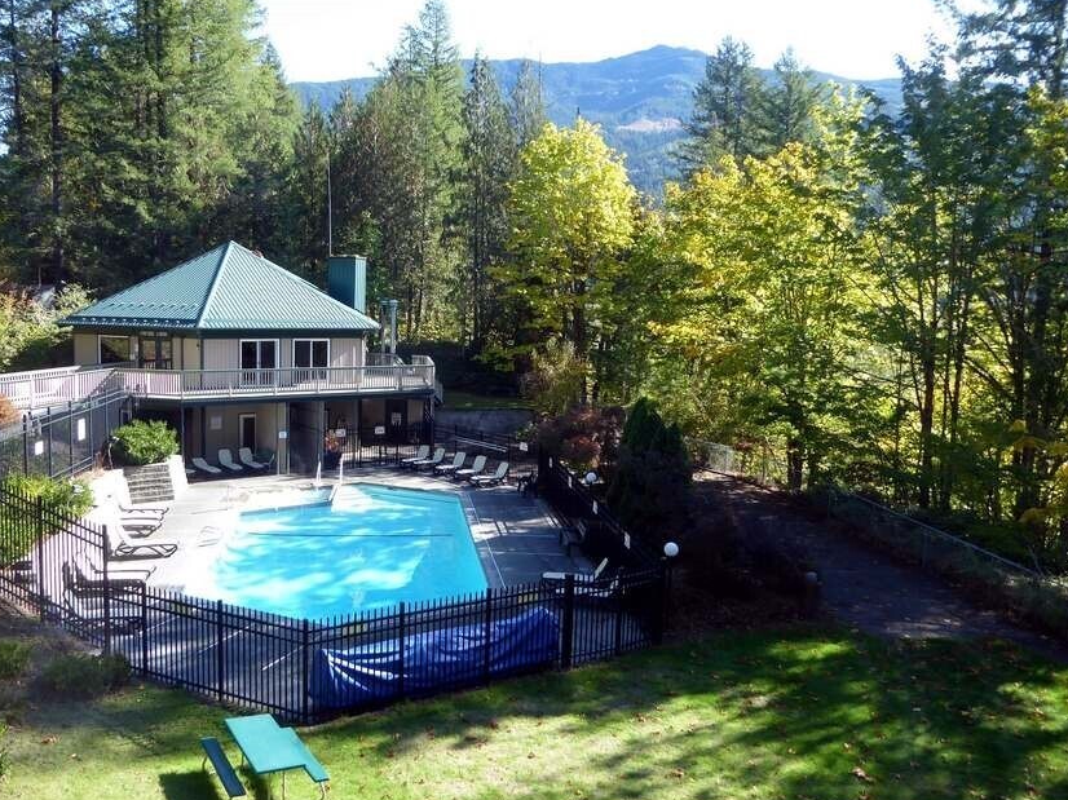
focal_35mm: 31
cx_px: 434
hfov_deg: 58.0
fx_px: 956
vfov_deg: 45.4
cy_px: 423
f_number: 3.3
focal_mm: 4.3
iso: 80
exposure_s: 1/160
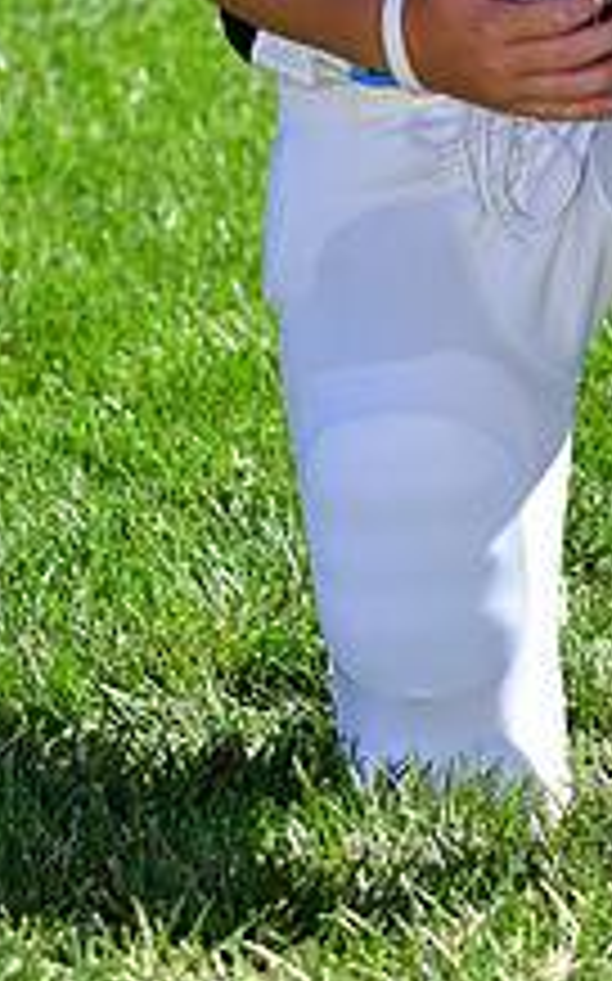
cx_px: 655
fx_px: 7616
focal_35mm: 285
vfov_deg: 7.3
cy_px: -284
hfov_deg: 4.6
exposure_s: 1/2500
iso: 400
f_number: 4.5
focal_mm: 70
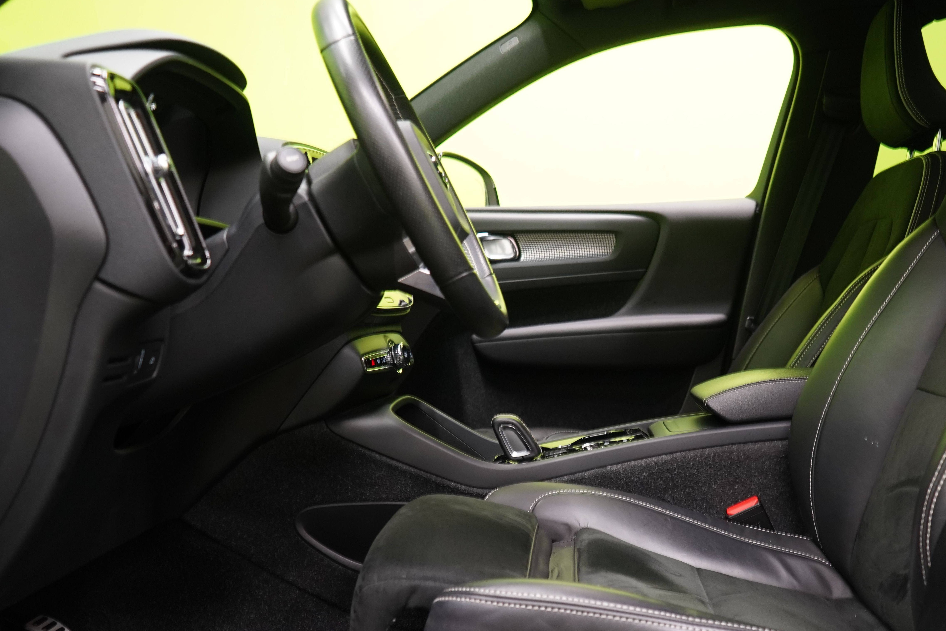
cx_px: 561
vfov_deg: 35.6
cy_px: 415
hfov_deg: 51.6
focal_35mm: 37
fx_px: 972
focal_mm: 28
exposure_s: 1/20
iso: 1250
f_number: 5
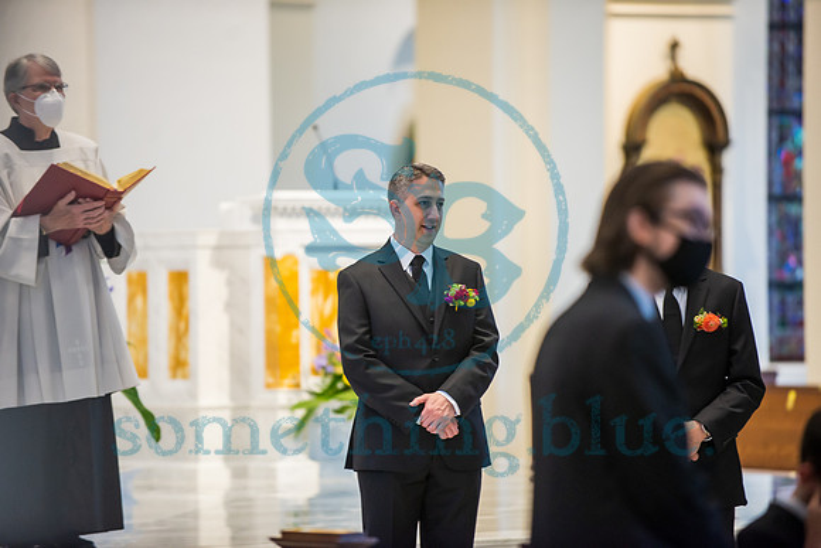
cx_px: 410
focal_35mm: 200
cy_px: 274
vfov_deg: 6.9
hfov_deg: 10.3
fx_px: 4562
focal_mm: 200
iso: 1250
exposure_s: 1/250
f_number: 2.8
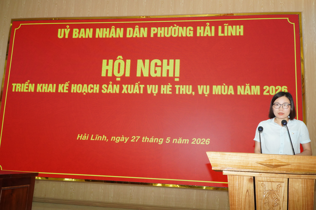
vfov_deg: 41.6
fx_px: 276
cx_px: 158
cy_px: 105
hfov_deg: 59.5
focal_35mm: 32
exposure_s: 1/60
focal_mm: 21
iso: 2000
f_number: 10
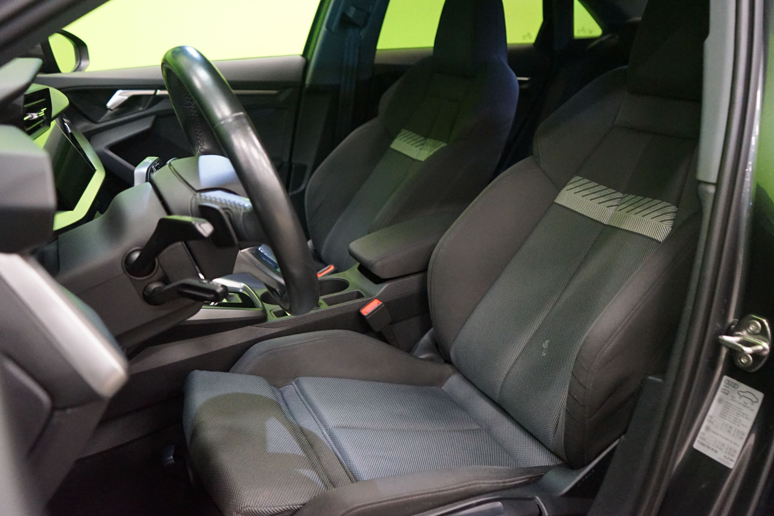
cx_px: 390
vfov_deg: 45.0
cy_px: 253
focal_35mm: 29
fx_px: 624
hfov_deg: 63.7
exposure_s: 1/30
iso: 6400
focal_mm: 28
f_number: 3.5
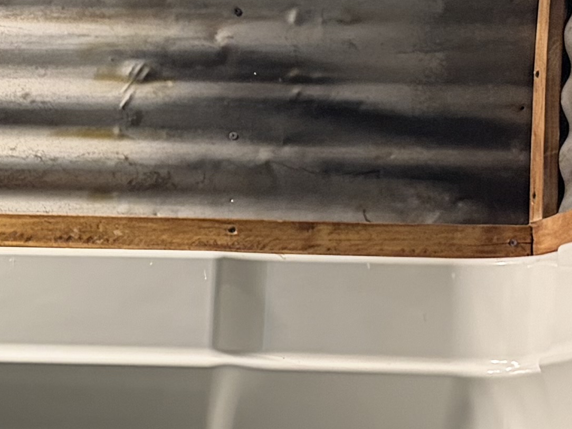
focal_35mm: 137
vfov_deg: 10.6
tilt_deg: +1.0
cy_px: 565
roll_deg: -2.8
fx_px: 2264
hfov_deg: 12.7
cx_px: -566
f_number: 1.6
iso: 200
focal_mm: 5.96
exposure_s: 1/60
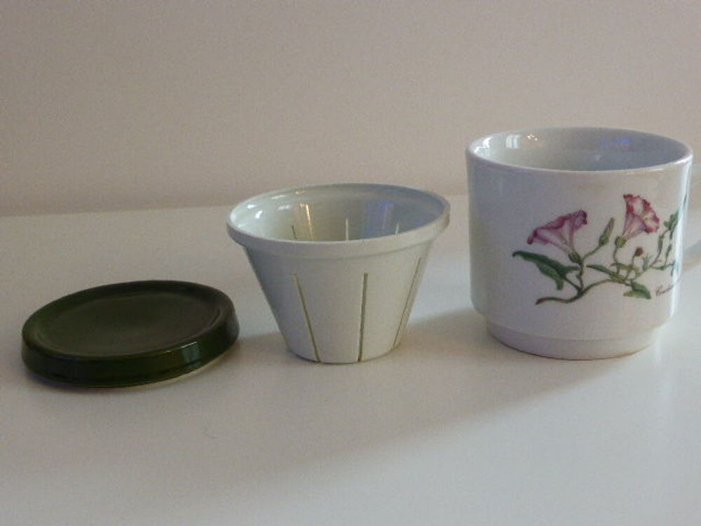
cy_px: 263
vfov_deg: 31.5
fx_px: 932
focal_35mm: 46
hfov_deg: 41.2
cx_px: 350
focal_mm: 7.9
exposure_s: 1/40
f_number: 4.1
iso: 400
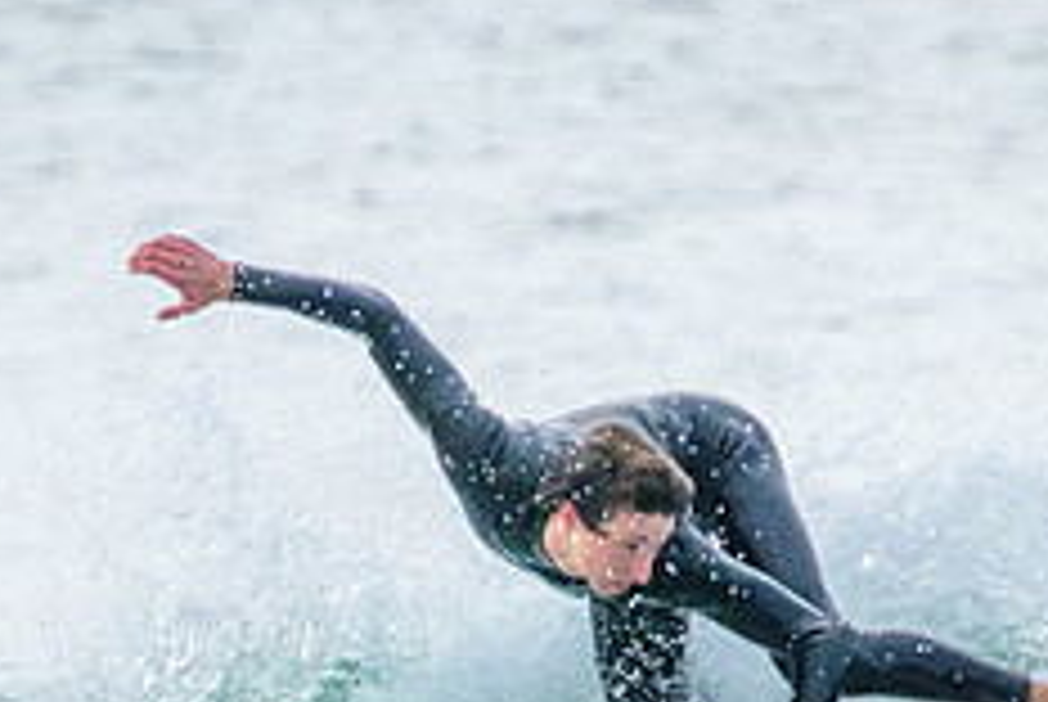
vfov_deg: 0.7
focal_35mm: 1988
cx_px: 513
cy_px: 844
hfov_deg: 1.0
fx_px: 57945
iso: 9000
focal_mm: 800
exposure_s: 1/2000
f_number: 11
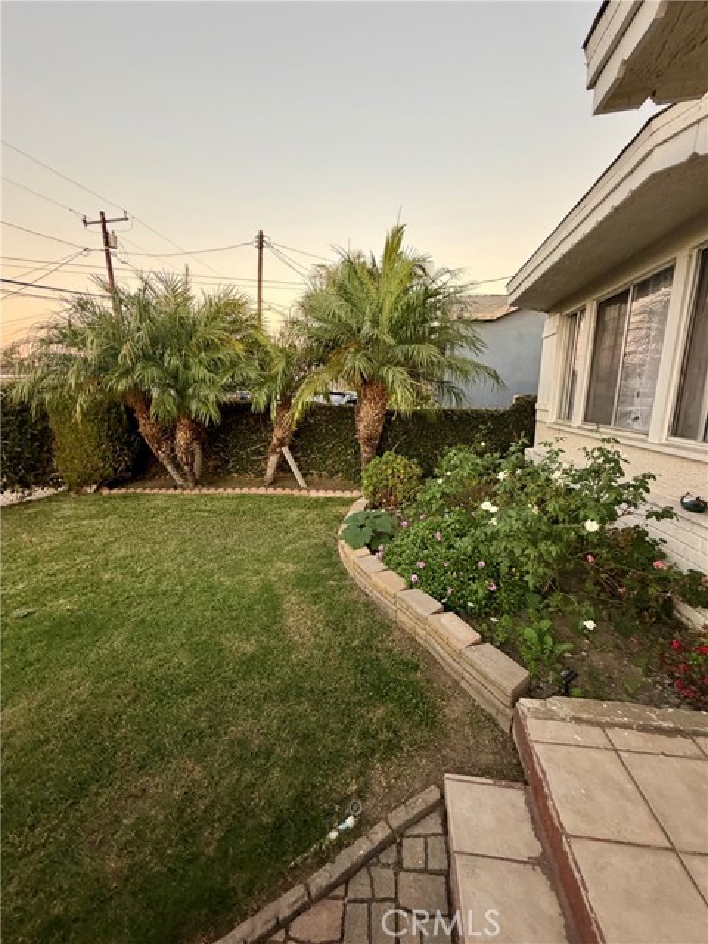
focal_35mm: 14
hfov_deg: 85.7
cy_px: 472
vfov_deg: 102.1
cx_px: 354
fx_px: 382
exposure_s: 1/121
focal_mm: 2.22
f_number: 2.2
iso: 200
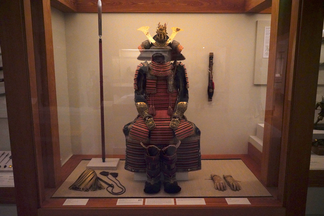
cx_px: 162
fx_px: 270
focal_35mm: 30
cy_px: 108
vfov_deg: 43.6
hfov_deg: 61.9
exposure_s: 1/100
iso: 12800
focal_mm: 30
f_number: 4.5
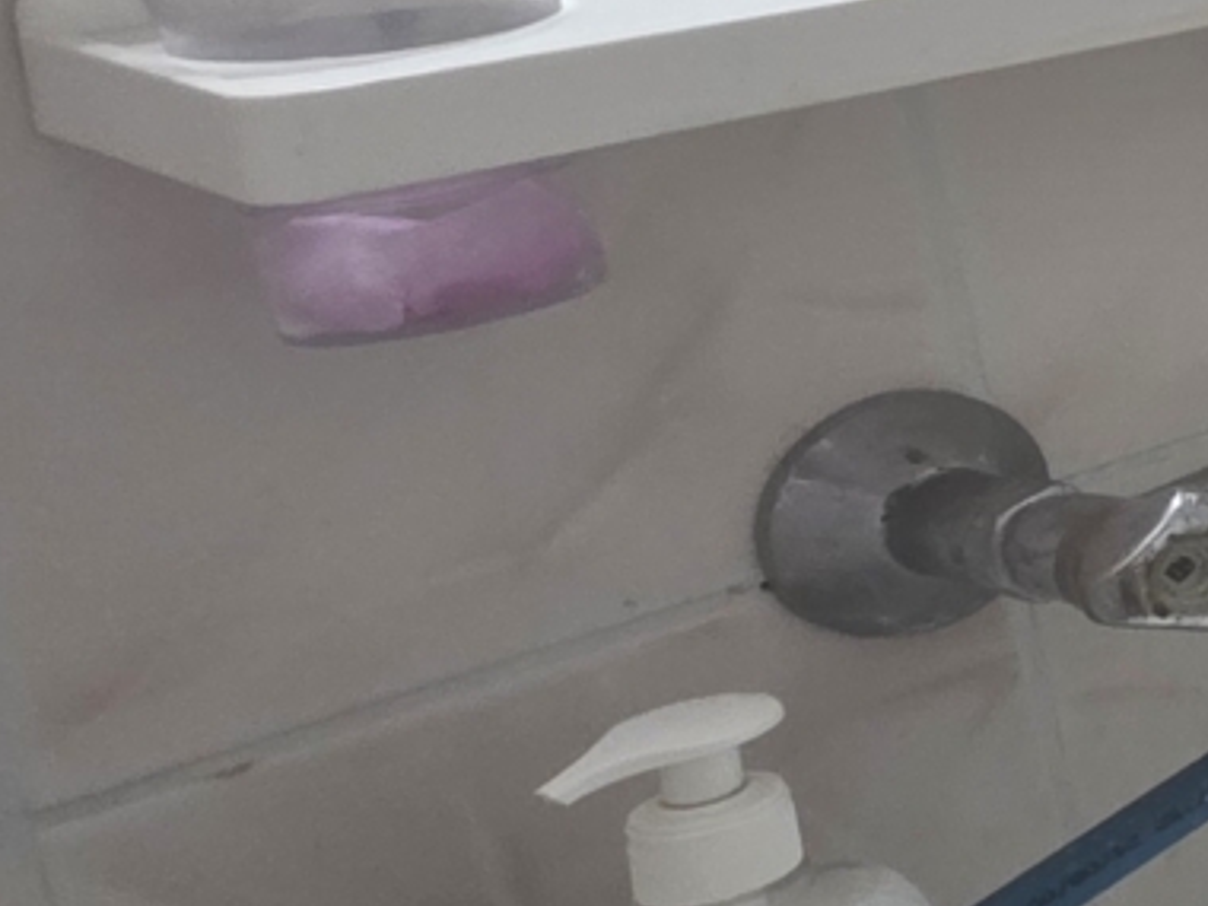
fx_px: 2443
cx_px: 2995
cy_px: -16
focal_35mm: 70
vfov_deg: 20.3
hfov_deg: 14.6
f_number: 1.9
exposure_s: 1/50
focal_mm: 2.2
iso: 200
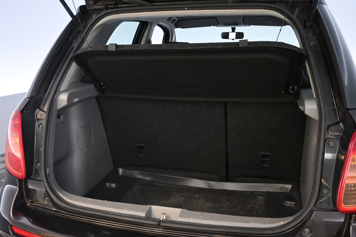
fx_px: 334
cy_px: 118
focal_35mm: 34
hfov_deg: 56.1
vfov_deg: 39.1
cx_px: 178
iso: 1000
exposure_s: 1/40
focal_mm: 22.5
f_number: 4
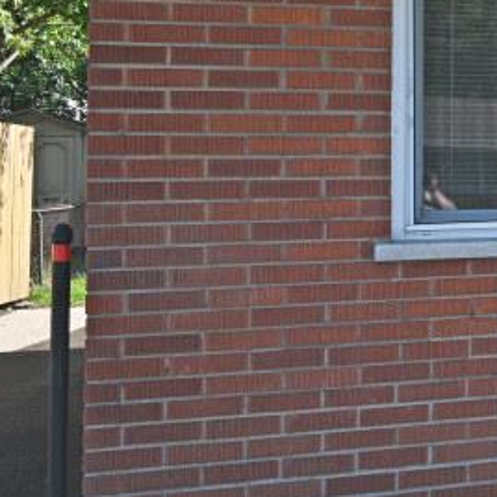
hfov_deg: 15.8
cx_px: 1048
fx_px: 1316
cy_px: 113
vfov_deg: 21.2
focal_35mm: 81
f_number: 6.3
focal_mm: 17
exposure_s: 1/320
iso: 100
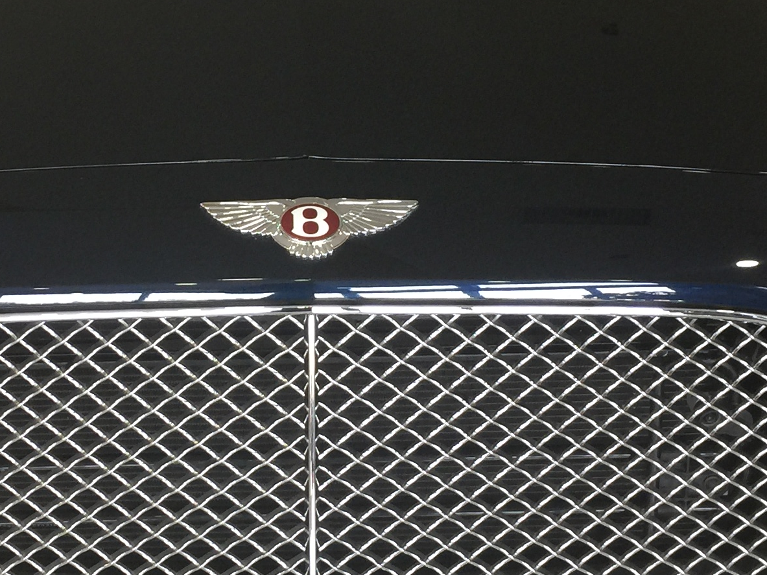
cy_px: 194
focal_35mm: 80
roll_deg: -0.4
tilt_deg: -21.7
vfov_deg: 18.4
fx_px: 1772
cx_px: 292
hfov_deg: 24.4
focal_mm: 4.15
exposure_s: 1/17
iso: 40
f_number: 2.2
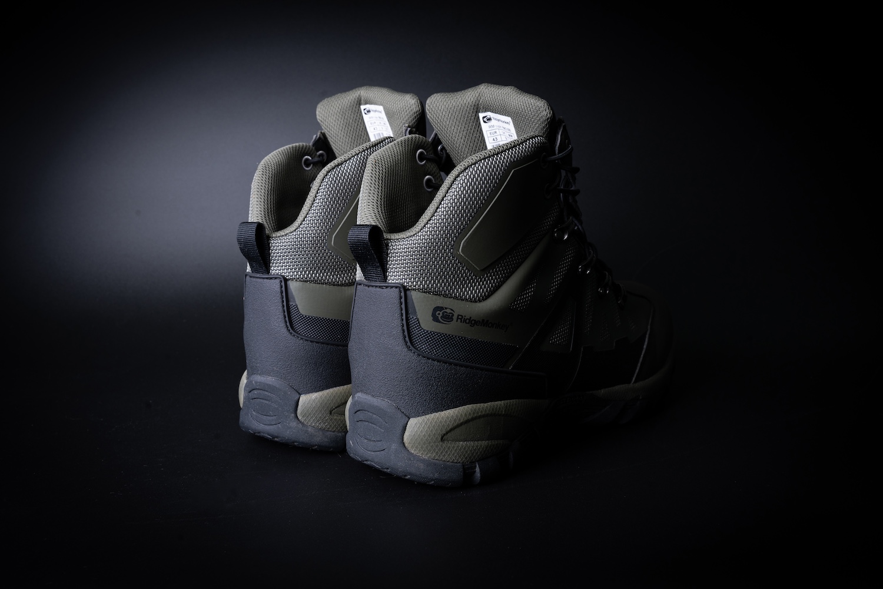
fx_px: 858
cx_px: 442
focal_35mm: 35
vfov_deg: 37.9
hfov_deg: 54.4
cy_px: 294
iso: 250
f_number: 11
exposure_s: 1/8
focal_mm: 35
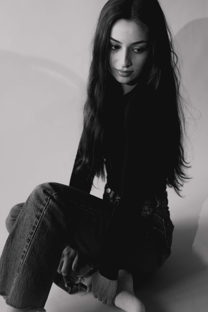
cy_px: 156
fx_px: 459
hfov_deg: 25.5
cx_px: 104
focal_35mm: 53
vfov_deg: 37.5
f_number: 2
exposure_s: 1/125
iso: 800
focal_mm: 35
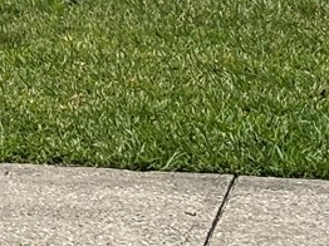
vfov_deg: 4.5
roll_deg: +0.0
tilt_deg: +1.9
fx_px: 3020
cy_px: -420
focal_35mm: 318
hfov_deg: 6.1
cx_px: -201
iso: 40
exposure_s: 1/4082
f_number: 1.6
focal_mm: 5.96
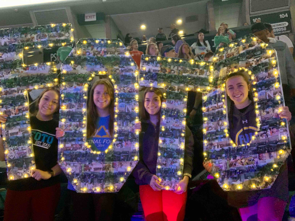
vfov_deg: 44.2
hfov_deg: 56.8
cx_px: 148
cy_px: 110
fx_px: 273
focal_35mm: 32
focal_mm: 2.87
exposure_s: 1/30
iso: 400
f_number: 2.2
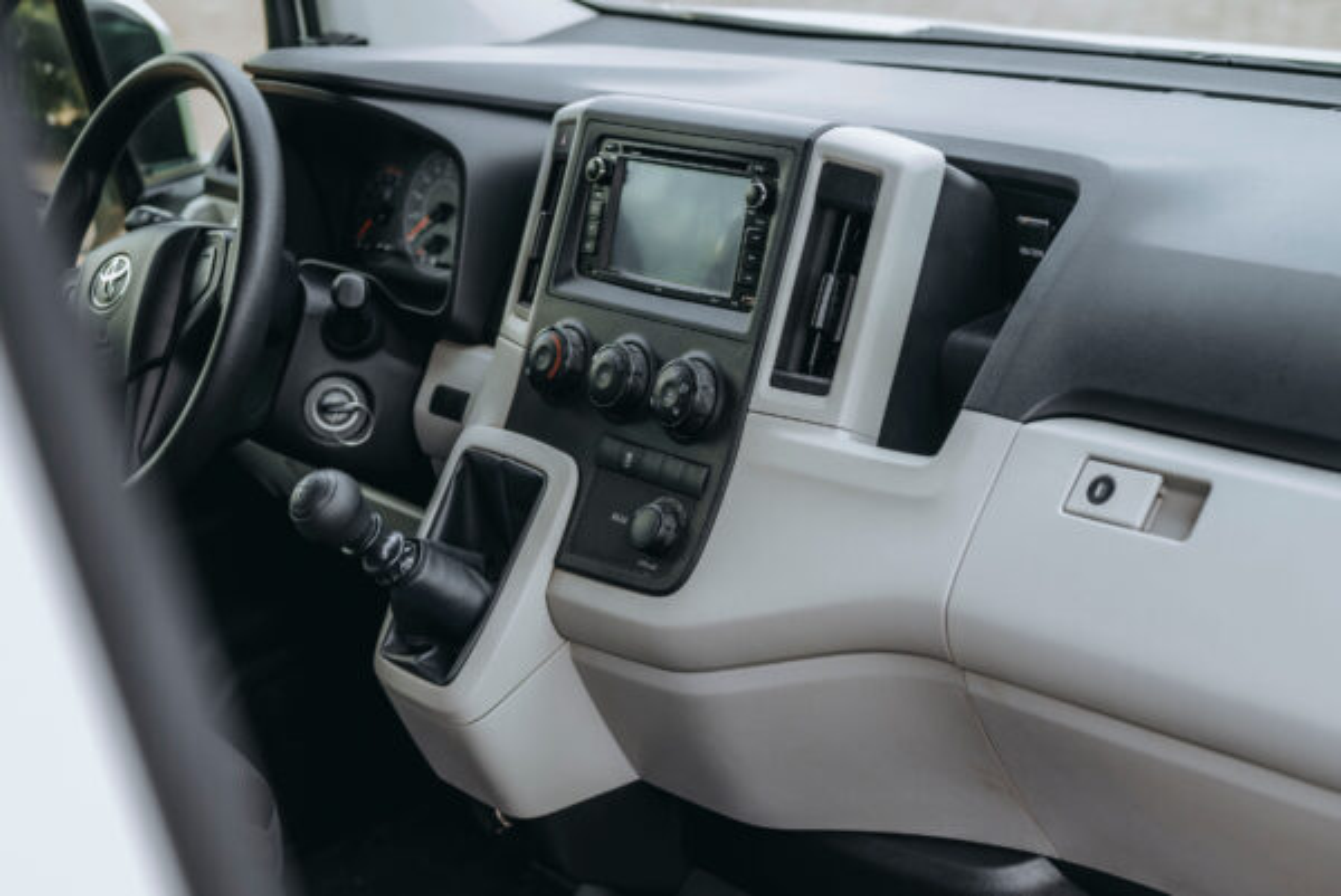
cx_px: 673
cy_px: 529
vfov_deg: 23.0
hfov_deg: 33.9
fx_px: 2200
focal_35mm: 59
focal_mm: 50
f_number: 3.5
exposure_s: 1/100
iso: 160
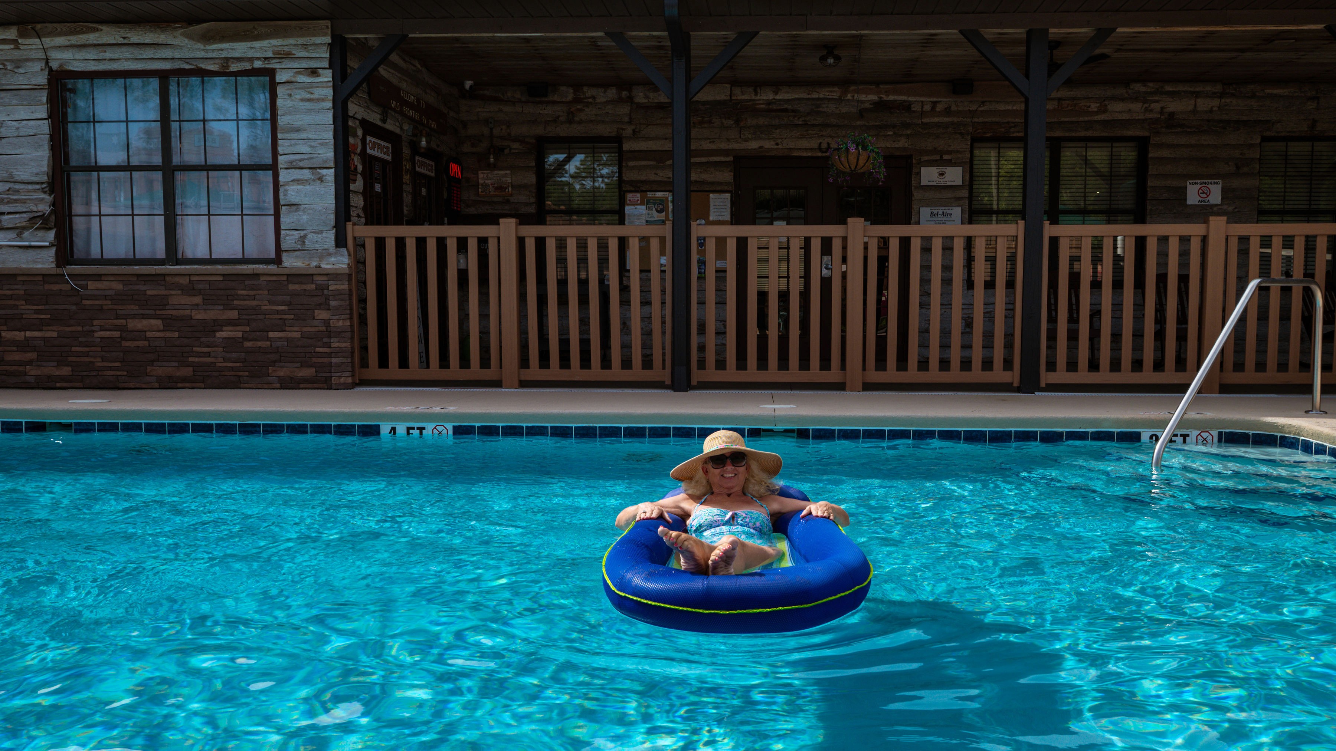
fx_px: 1117
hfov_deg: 61.7
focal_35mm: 32
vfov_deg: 37.2
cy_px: 386
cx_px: 725
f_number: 9
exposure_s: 1/160
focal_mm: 24
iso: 100
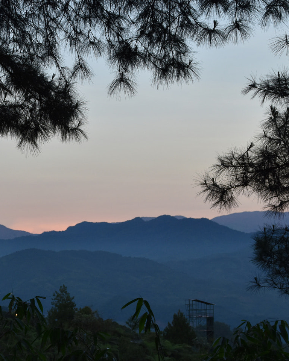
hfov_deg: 11.3
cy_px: 193
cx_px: 91
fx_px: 1454
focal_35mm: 136
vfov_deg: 14.2
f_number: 9
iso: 400
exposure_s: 1/160
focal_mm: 58
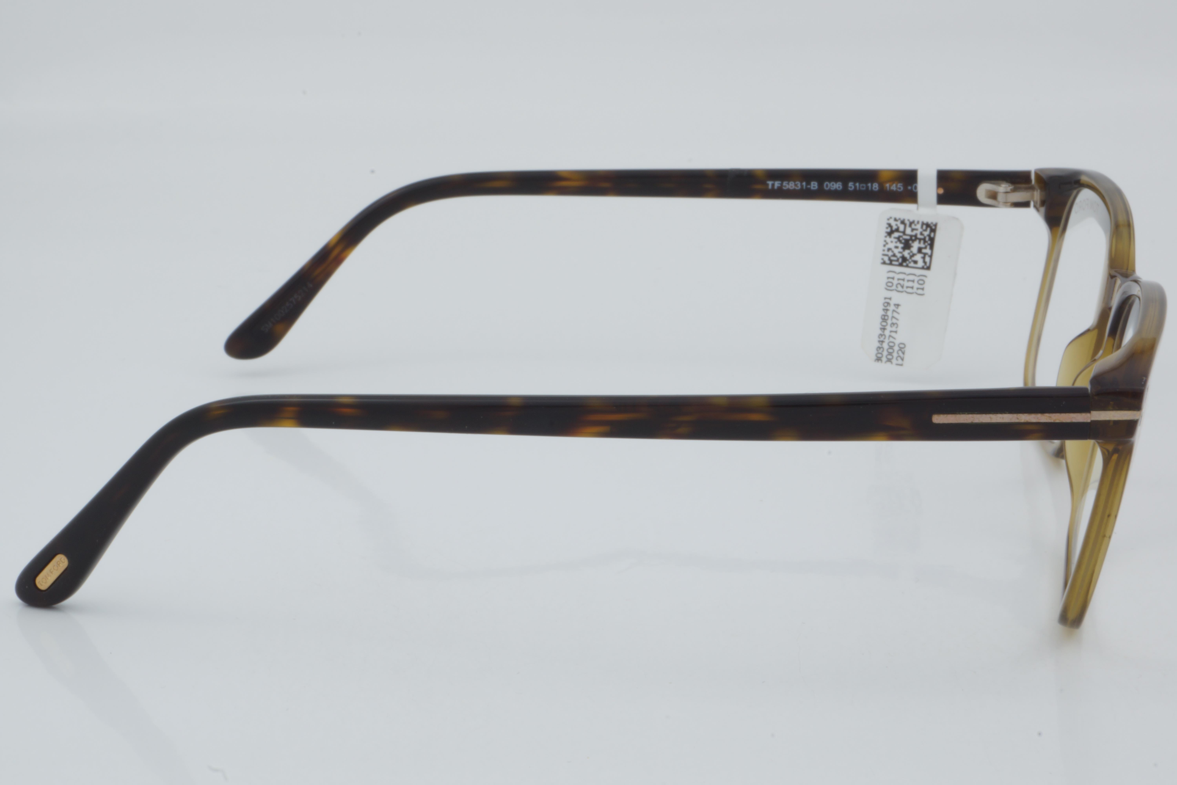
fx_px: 2452
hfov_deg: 27.0
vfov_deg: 18.2
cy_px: 392
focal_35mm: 75
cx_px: 588
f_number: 32
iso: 100
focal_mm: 50
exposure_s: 1/3
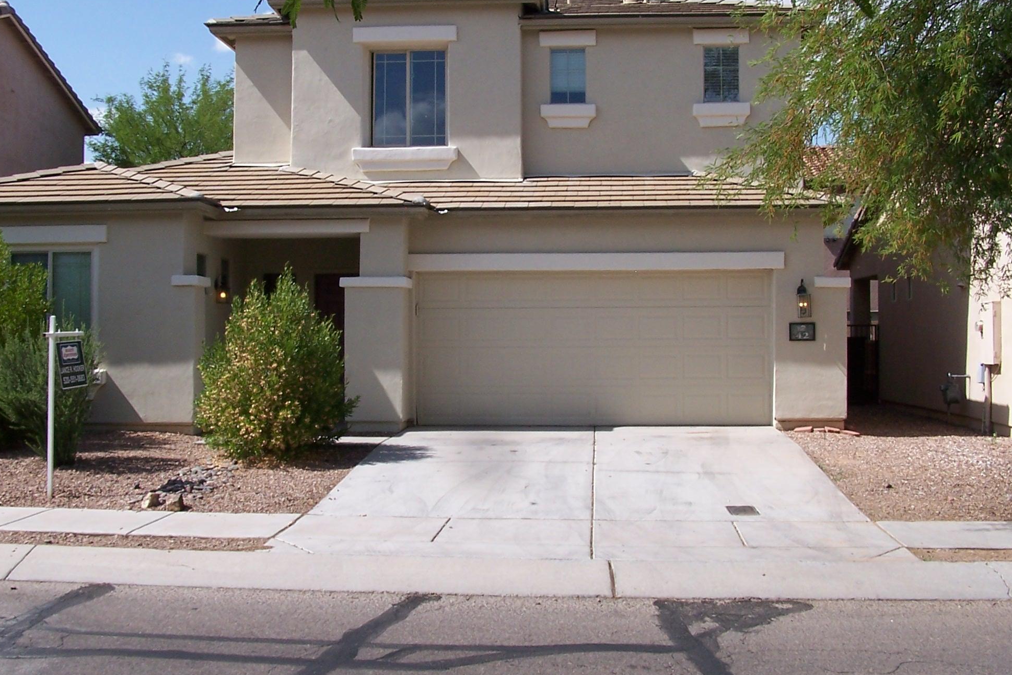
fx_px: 1321
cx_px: 488
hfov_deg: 41.9
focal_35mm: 47
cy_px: 329
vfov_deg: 28.7
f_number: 5.6
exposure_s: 1/350
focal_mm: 6.3
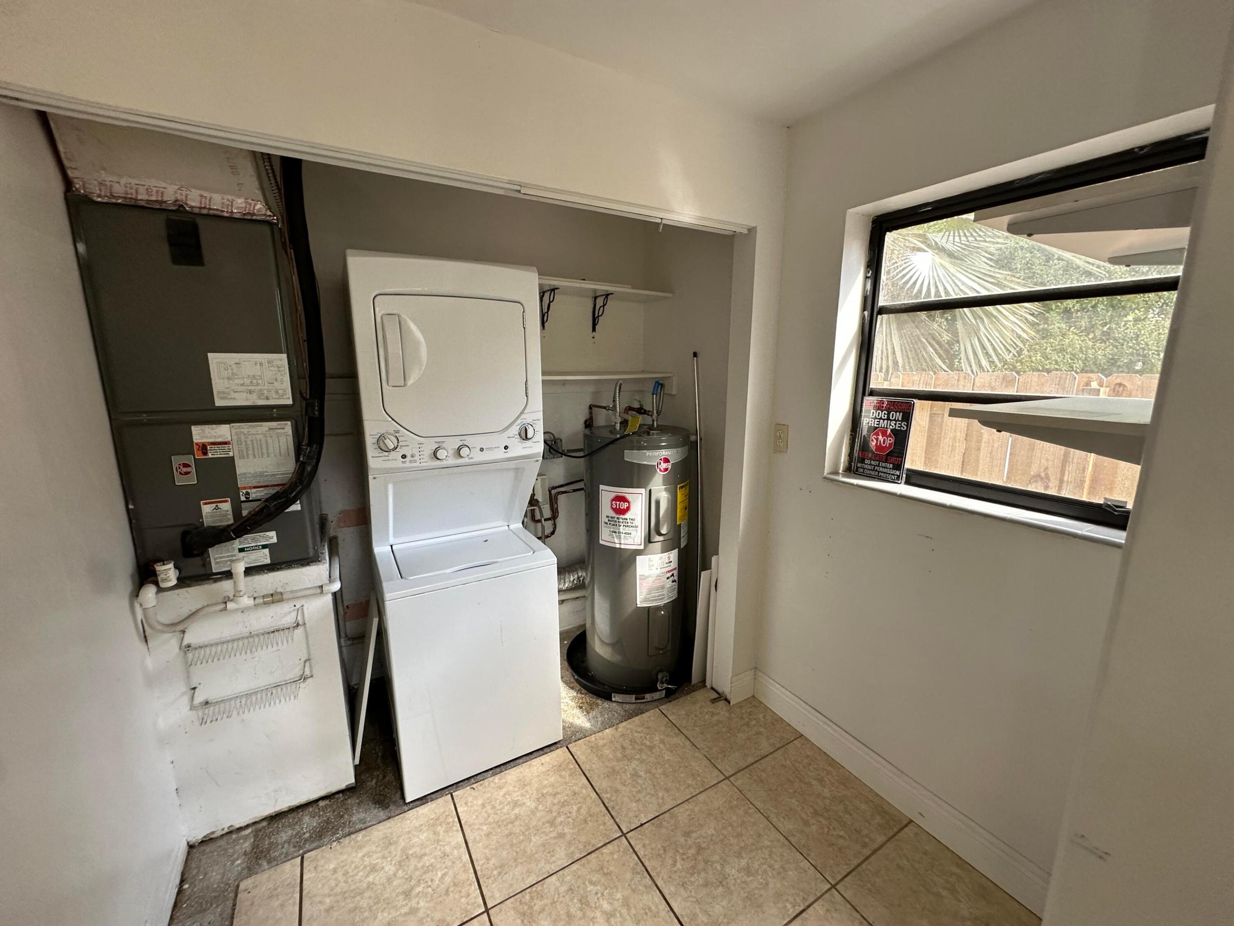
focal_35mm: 14
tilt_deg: -10.0
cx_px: 617
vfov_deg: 85.7
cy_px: 463
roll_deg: +0.1
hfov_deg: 102.1
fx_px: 499
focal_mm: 2.22
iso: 200
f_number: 2.2
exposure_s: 1/120
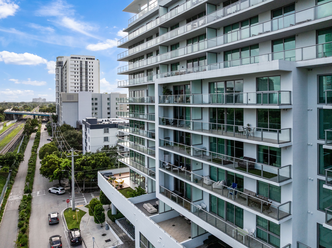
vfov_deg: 56.8
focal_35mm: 24
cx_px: 166
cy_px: 124
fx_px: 230
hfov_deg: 71.6
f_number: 2.8
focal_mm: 12.29
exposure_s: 1/640
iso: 400
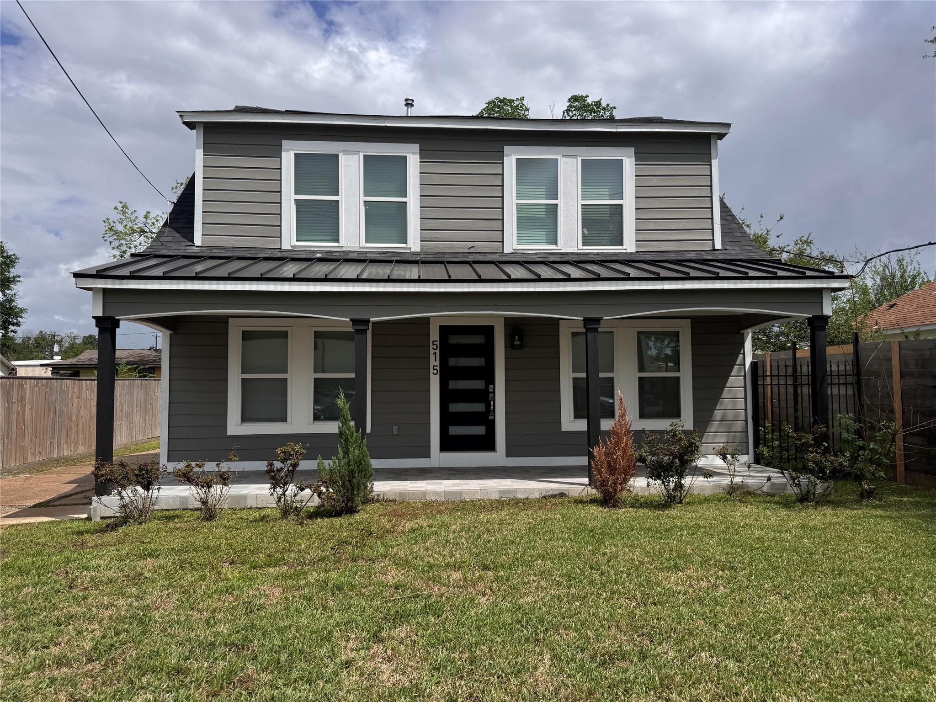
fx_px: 649
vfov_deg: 56.8
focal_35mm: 24
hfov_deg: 71.6
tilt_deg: +2.5
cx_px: 468
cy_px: 351
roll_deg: -0.4
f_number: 1.78
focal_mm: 6.76
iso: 80
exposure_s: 1/7092
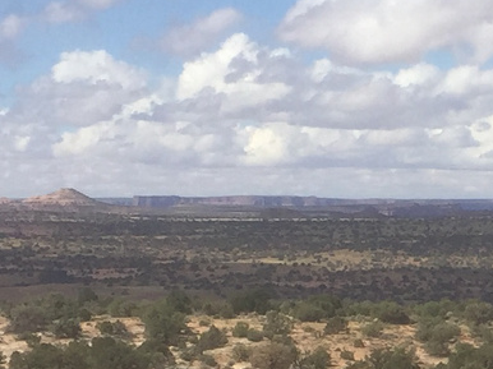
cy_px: 462
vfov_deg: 9.5
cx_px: 736
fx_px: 2192
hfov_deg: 12.2
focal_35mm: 154
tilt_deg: -6.8
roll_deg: +0.1
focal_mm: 4.15
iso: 32
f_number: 2.2
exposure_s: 1/2825
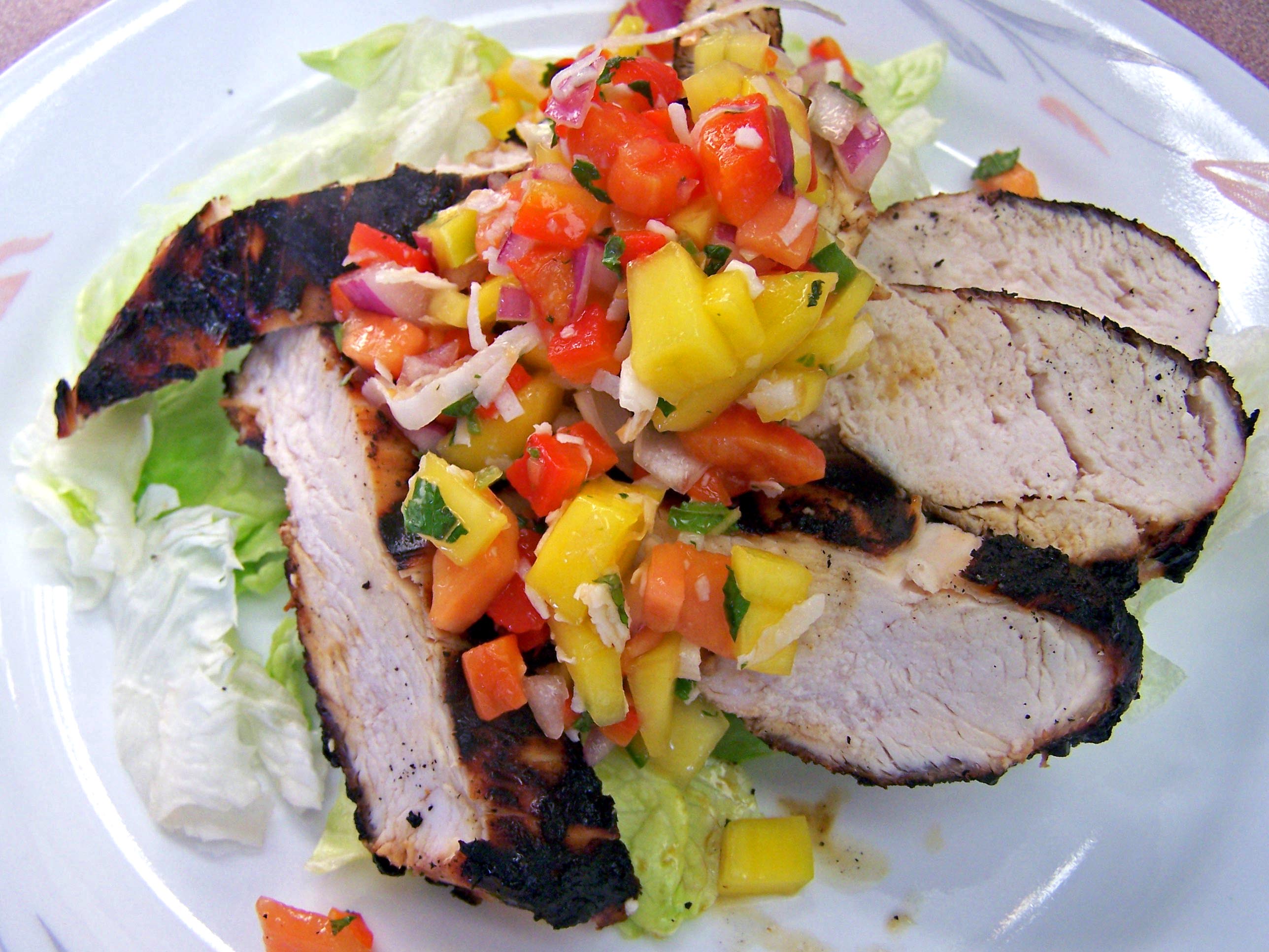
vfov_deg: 37.7
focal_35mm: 38
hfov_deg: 49.0
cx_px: 634
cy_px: 476
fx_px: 1393
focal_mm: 6.3
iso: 140
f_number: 2.8
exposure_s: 1/30
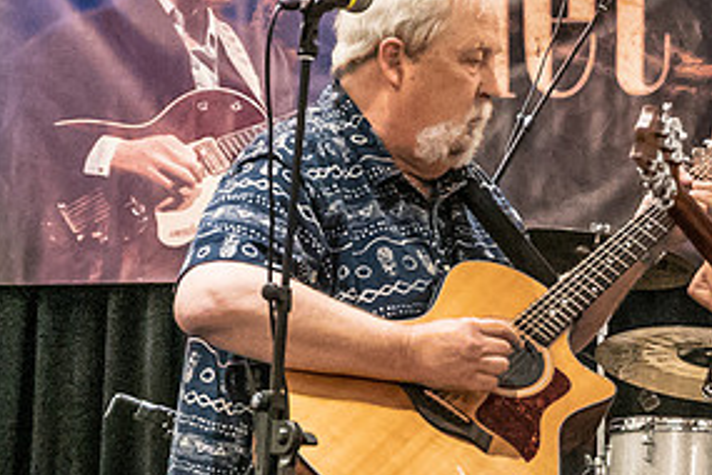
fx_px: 3599
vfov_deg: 7.5
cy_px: 134
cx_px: 656
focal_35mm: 182
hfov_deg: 11.2
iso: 10000
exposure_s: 1/200
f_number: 5.6
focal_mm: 61
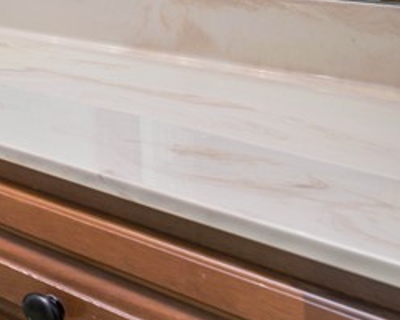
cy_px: -103
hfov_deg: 17.6
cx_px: -460
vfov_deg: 23.4
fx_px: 675
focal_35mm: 57
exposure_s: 1/60
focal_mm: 14
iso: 200
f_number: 9
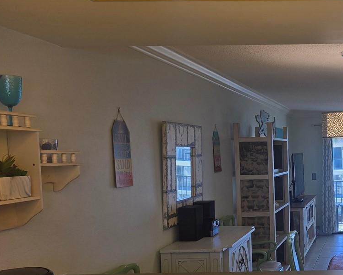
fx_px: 487
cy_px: 190
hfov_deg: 34.6
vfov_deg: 31.2
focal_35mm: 48
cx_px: 355
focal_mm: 6.3
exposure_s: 1/120
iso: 40
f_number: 1.7
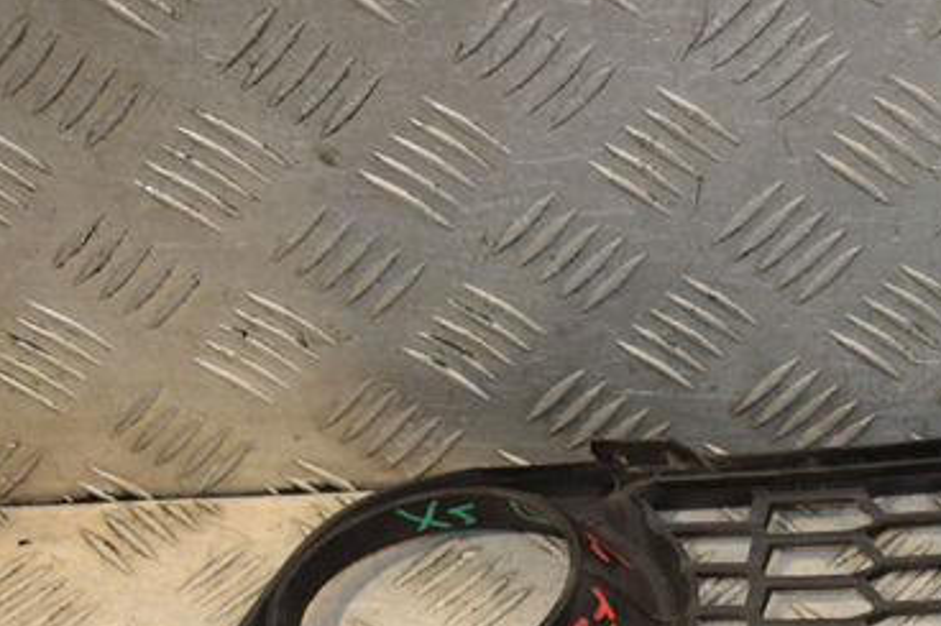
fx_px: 2586
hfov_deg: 20.3
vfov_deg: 13.8
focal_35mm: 99
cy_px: 483
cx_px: 793
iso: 800
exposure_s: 1/200
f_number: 5.6
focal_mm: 38
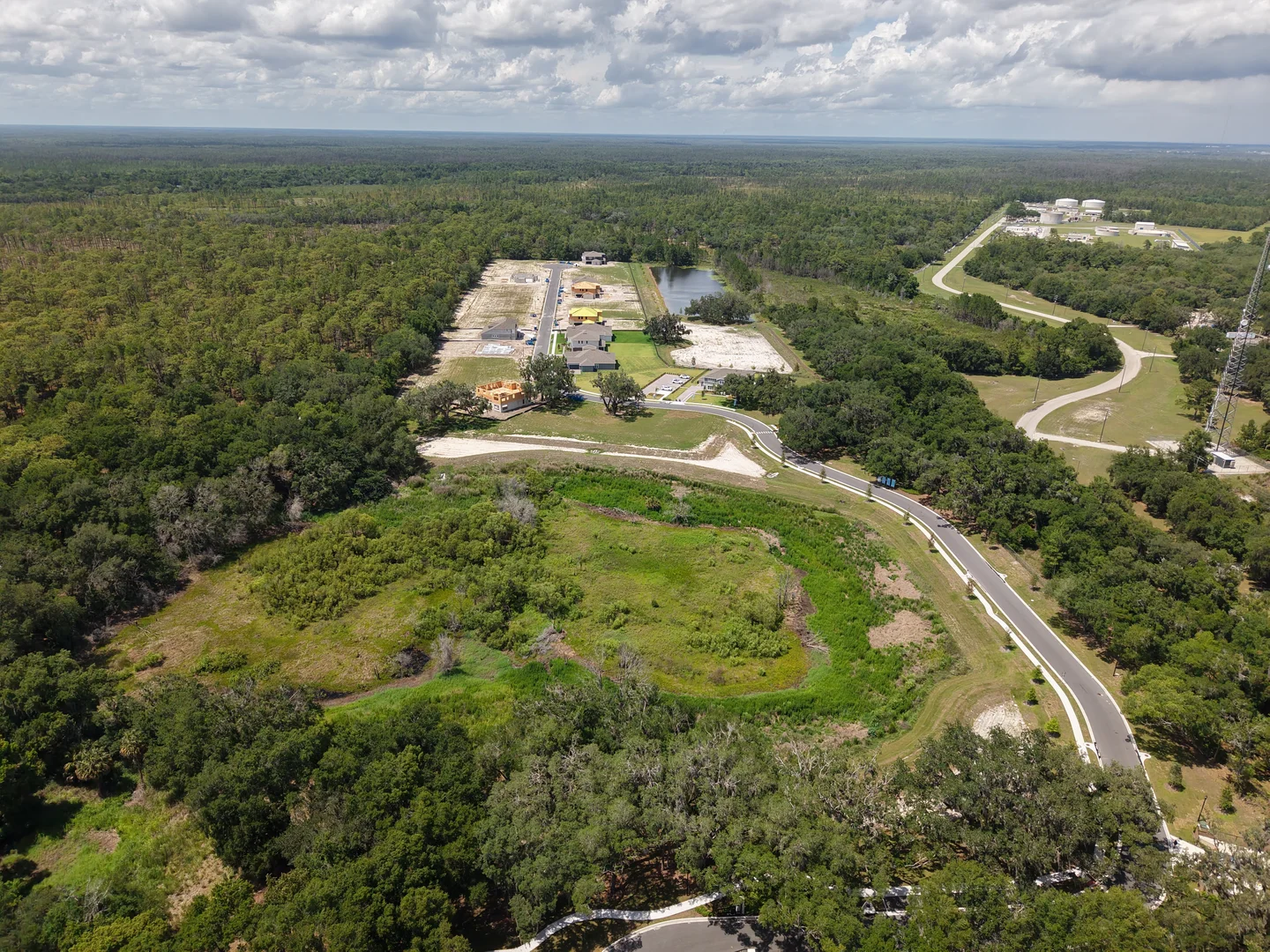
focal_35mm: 24
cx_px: 635
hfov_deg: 71.6
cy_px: 476
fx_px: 881
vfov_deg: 56.8
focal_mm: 8.67
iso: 100
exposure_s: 1/80
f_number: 1.8
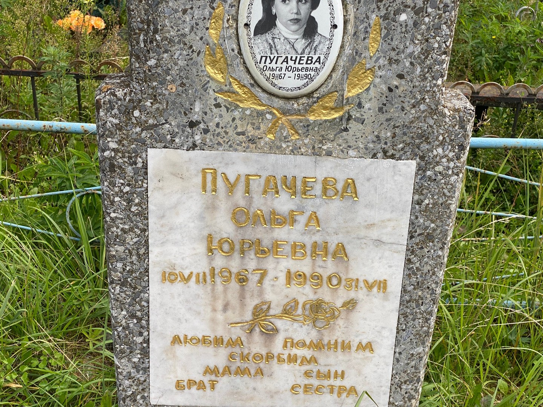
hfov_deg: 36.8
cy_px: 204
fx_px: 816
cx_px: 272
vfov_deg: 28.0
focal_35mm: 52
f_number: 2
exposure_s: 1/510
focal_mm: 6
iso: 20
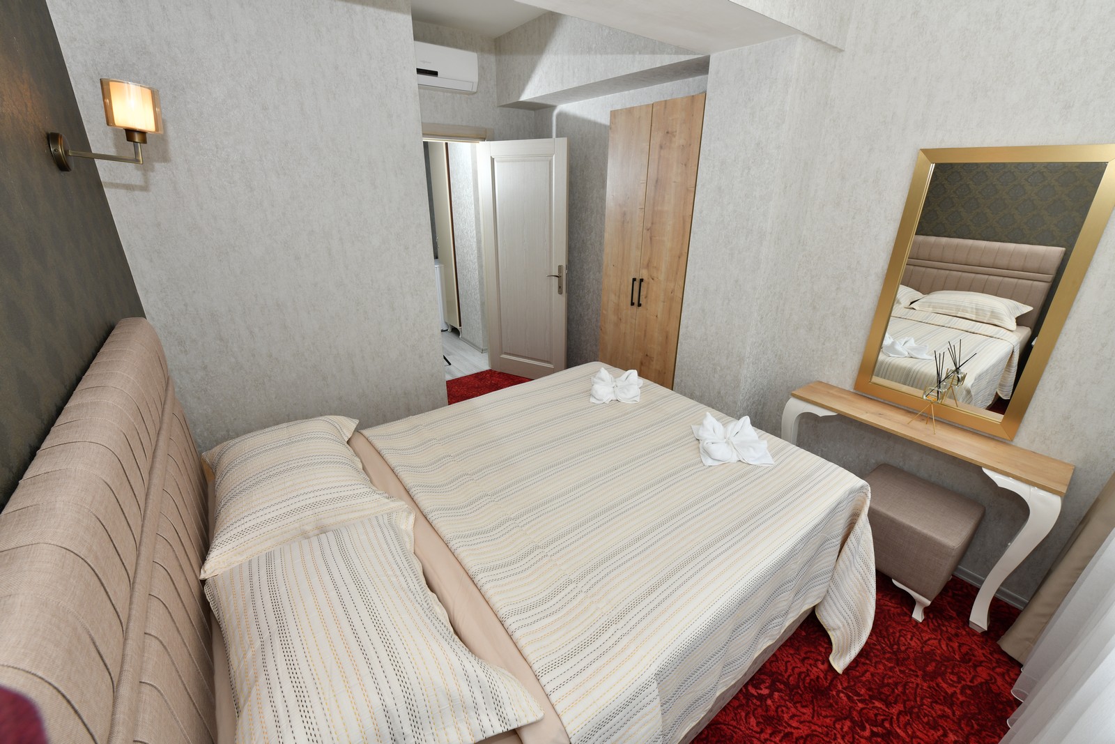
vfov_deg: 81.2
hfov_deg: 104.2
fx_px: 434
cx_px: 558
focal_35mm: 14
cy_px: 372
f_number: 11
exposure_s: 1/40
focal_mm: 14
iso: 200
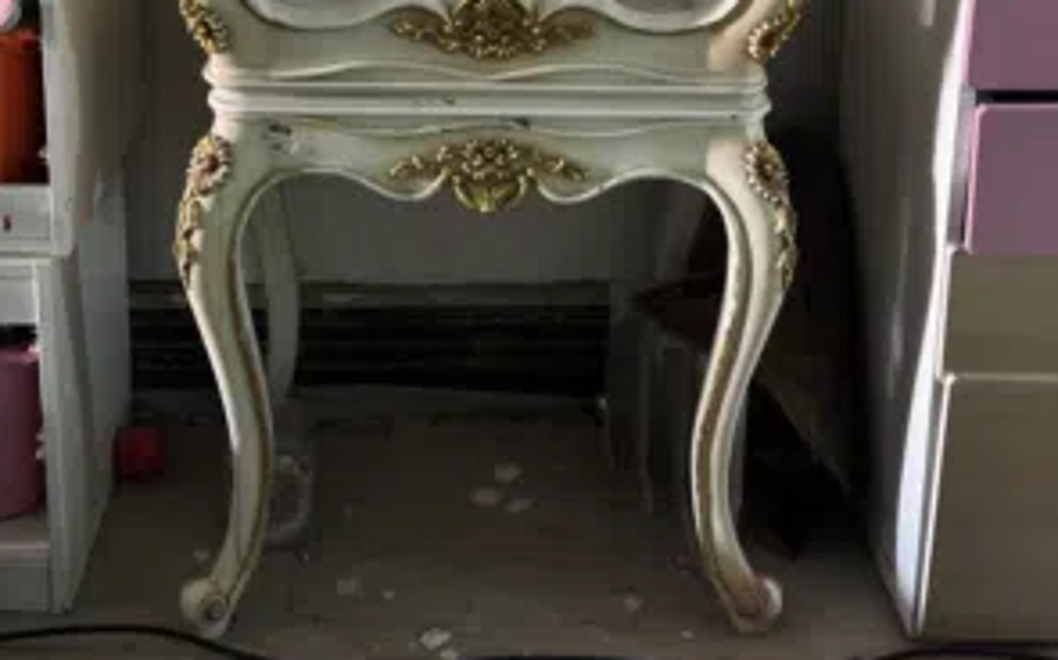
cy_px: 111
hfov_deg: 29.8
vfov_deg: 18.6
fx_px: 1988
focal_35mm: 69
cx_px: 531
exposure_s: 1/25
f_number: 1.78
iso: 640
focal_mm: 6.76
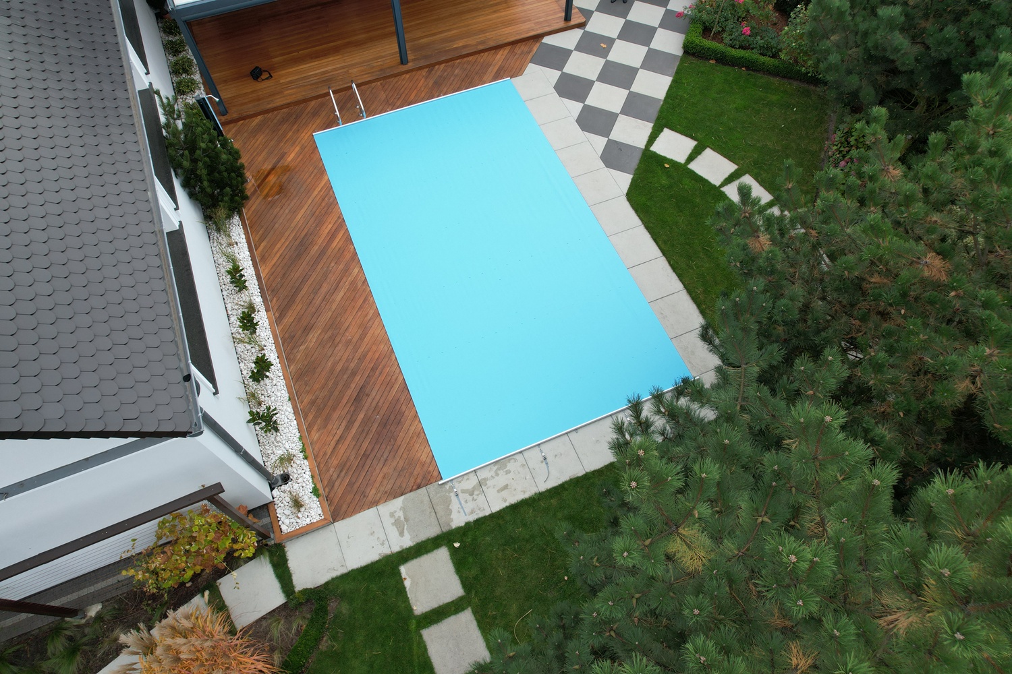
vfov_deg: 57.2
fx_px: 618
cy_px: 337
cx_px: 506
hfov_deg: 78.6
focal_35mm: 22
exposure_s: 1/350
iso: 110
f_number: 2.8
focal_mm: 8.38
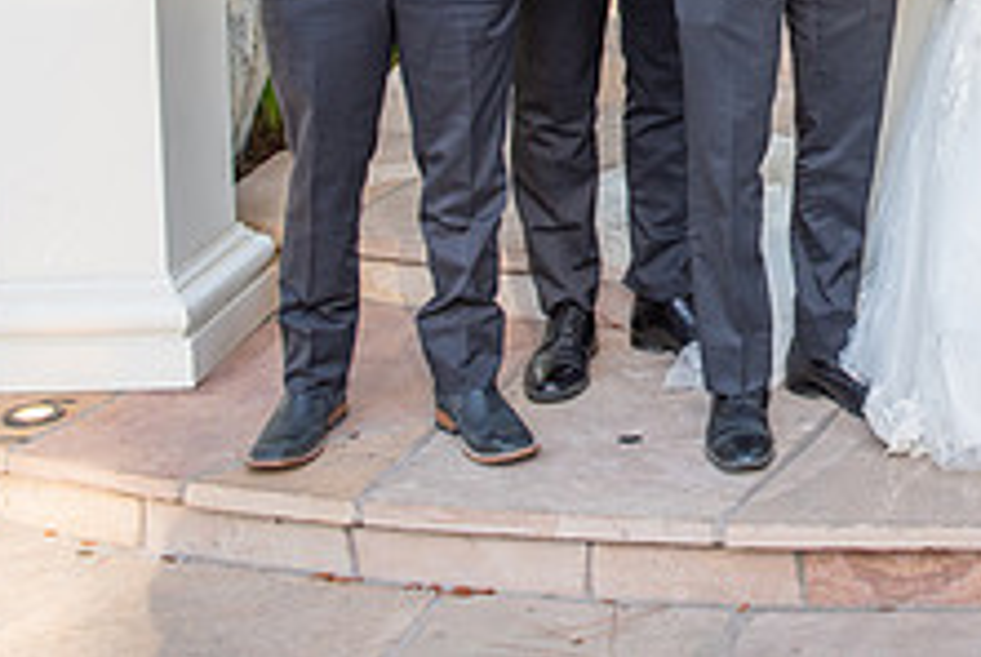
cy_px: -198
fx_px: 2074
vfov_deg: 17.0
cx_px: 1048
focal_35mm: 76
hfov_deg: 25.0
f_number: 5.6
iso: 200
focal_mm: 29
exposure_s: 1/160
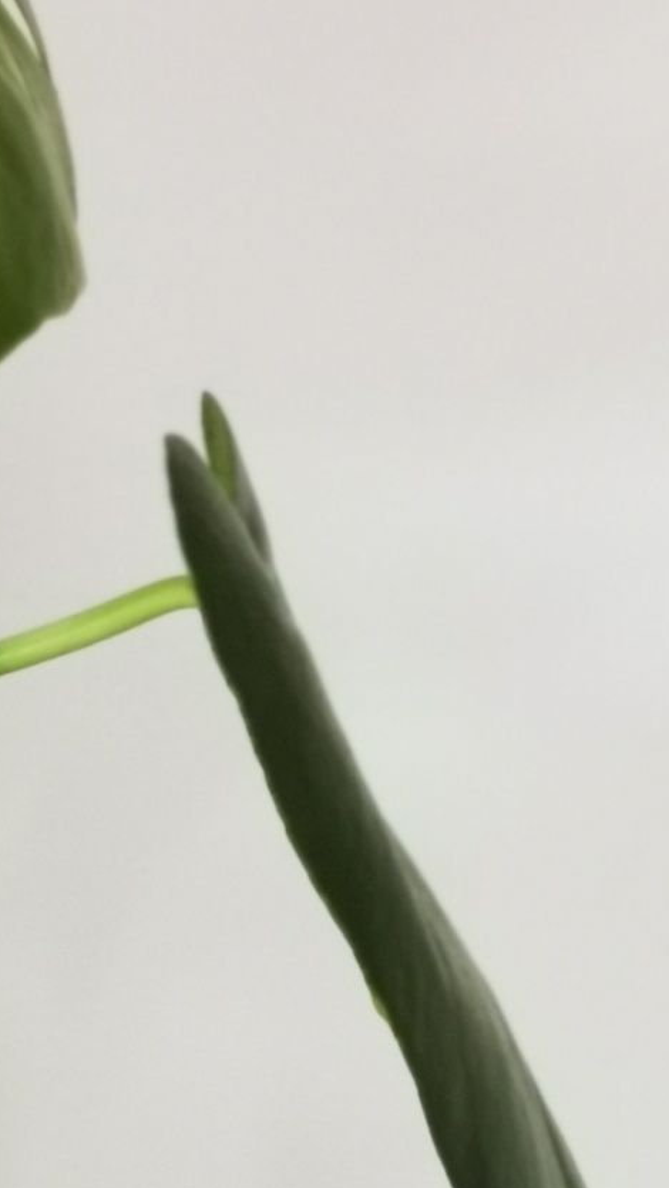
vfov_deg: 12.6
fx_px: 5264
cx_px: -332
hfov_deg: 7.2
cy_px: 1320
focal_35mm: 167
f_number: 4
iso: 200
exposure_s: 1/60
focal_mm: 5.56
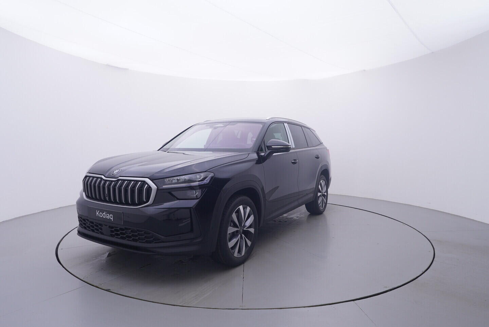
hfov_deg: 77.3
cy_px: 164
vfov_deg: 56.2
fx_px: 306
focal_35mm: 22
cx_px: 244
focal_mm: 15
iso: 200
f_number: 5
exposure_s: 1/80
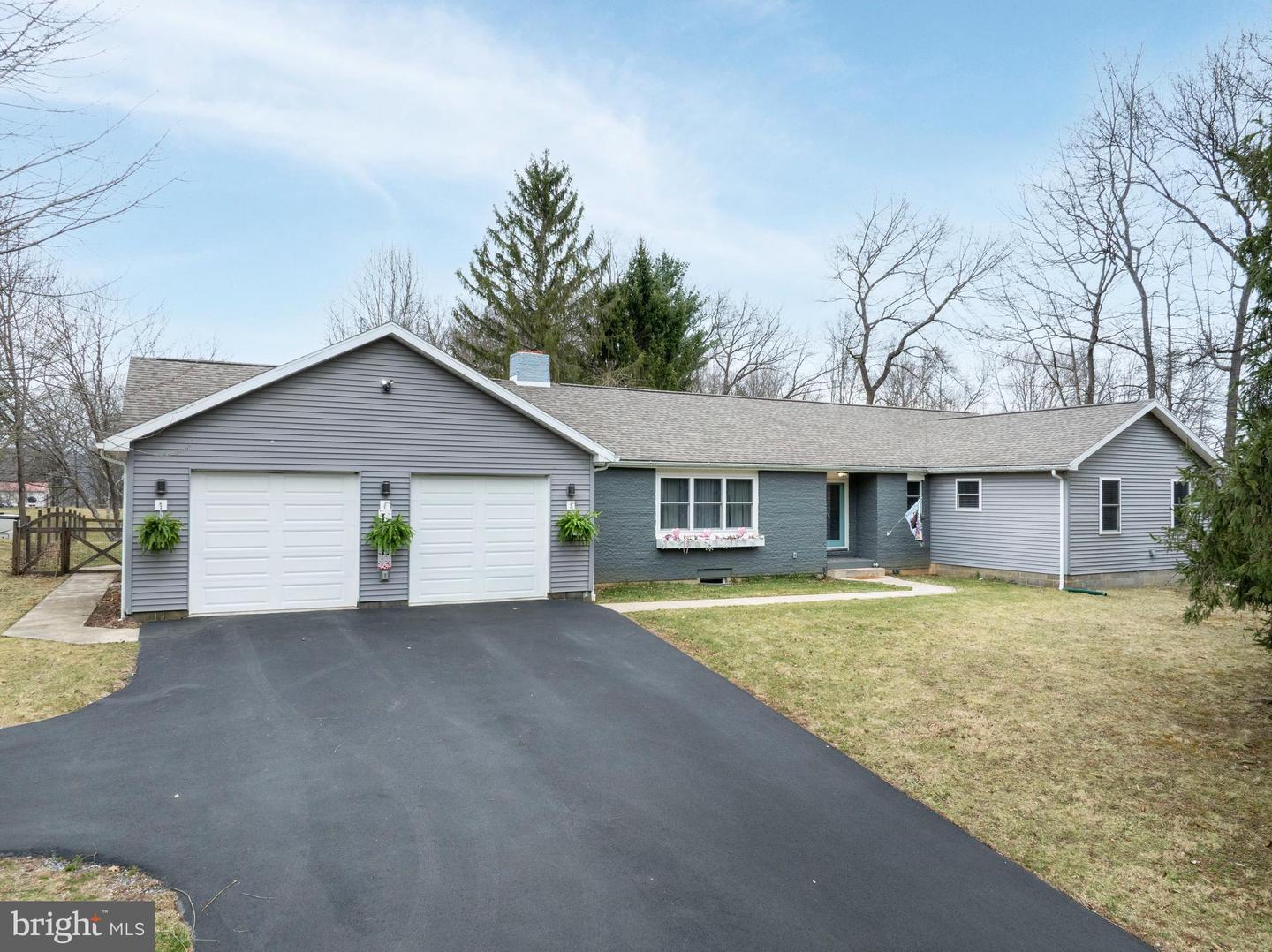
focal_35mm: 24
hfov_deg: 71.6
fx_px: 881
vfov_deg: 56.8
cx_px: 636
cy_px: 476
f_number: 7.1
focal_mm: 12.29
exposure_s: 1/120
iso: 100
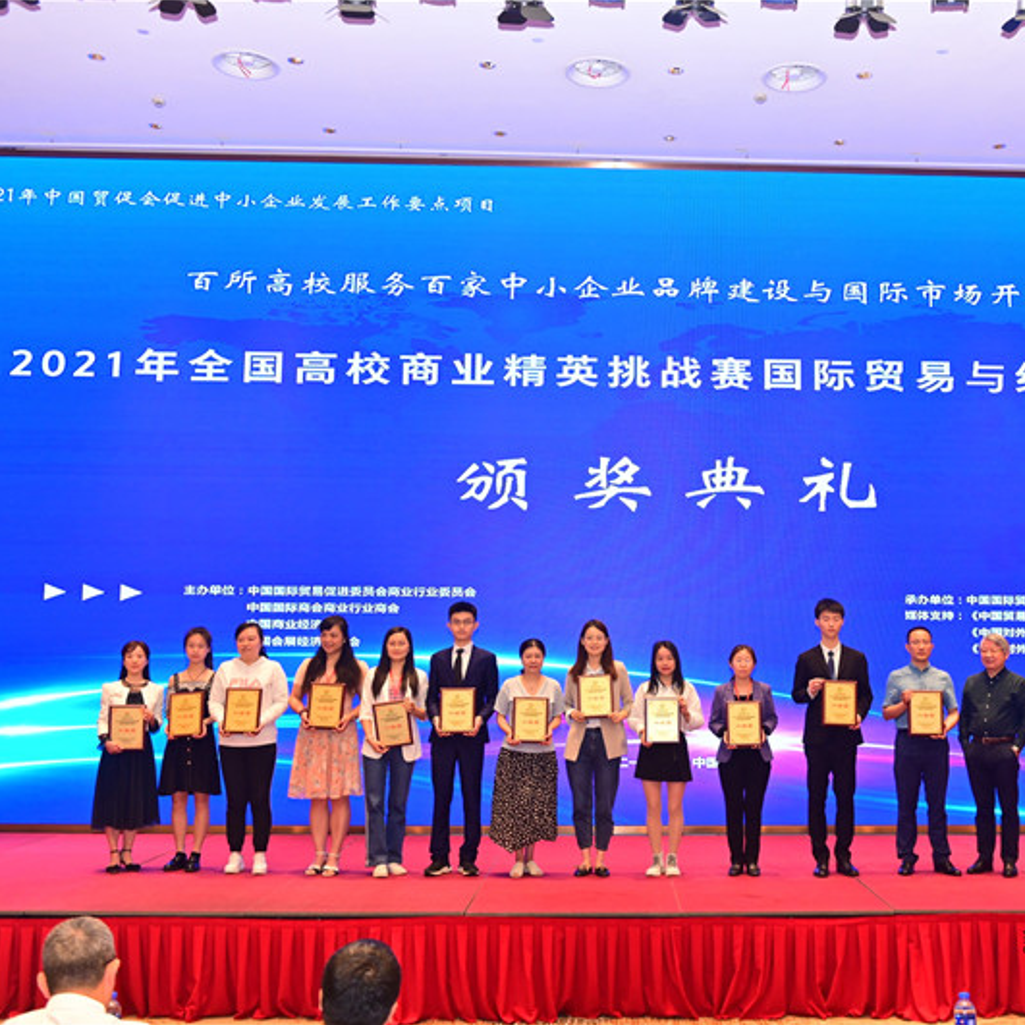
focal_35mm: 41
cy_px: 512
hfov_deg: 40.5
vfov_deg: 40.9
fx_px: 1374
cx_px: 674
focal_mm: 32
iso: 1000
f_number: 4
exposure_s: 1/161
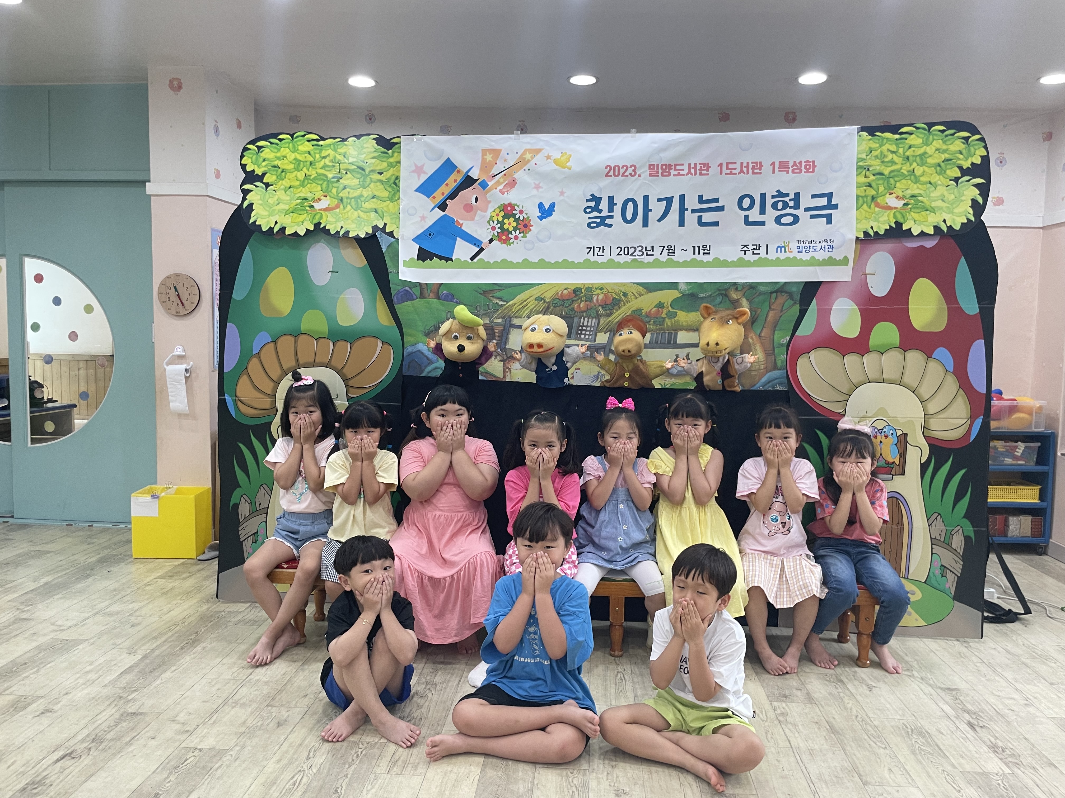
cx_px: 532
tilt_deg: -5.0
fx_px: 800
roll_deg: -1.3
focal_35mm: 26
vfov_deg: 53.1
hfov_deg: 67.3
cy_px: 399
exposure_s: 1/60
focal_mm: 4.2
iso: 80
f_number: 1.6
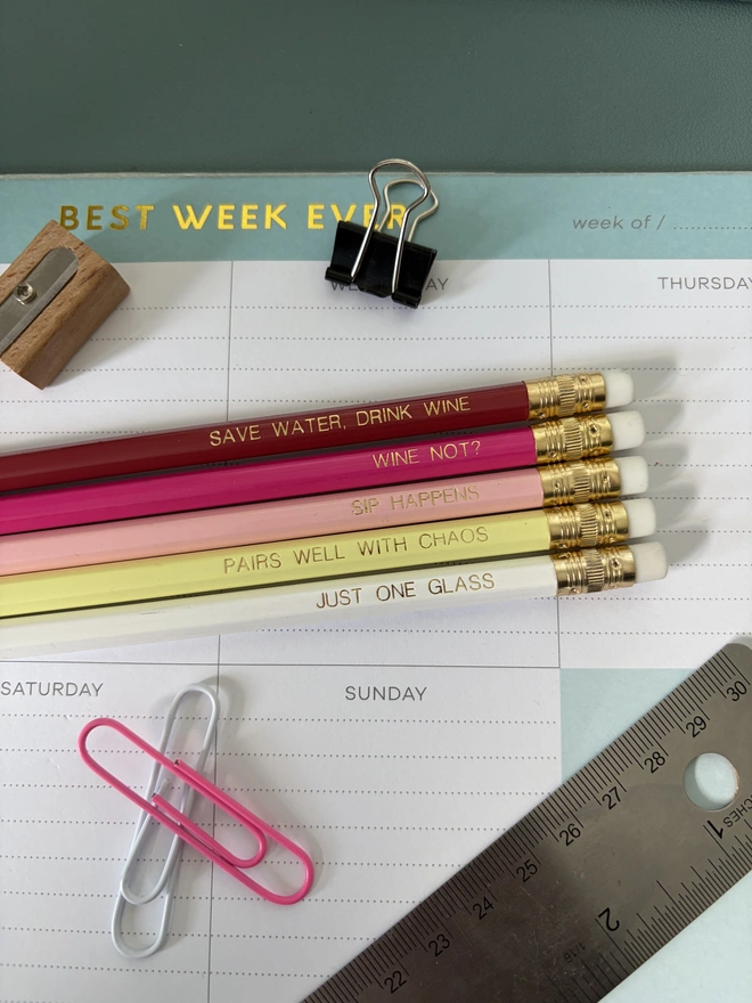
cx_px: 376
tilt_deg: -81.0
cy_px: 502
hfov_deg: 53.1
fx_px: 753
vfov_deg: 67.3
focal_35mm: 26
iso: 125
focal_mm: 5.96
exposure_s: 1/69
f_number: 1.6
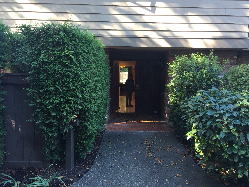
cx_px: 124
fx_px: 209
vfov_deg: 48.2
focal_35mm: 29
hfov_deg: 61.7
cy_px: 94
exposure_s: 1/40
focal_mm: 4.15
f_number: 2.2
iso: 32
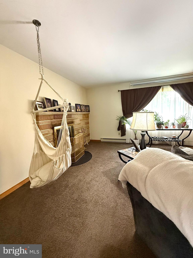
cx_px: 96
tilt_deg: -7.1
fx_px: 104
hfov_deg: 85.7
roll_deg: +2.5
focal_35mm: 14
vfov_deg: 102.1
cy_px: 129
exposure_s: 1/60
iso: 1250
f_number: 2.2
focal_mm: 2.22
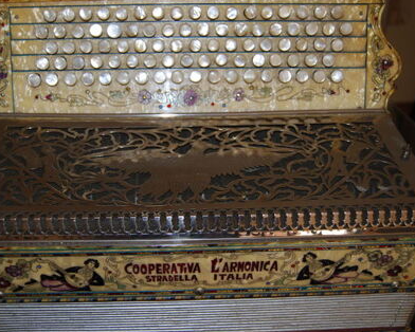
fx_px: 467
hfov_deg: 47.8
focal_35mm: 38
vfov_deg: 39.2
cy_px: 167
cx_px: 177
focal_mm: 22
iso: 200
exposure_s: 1/60
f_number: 3.8
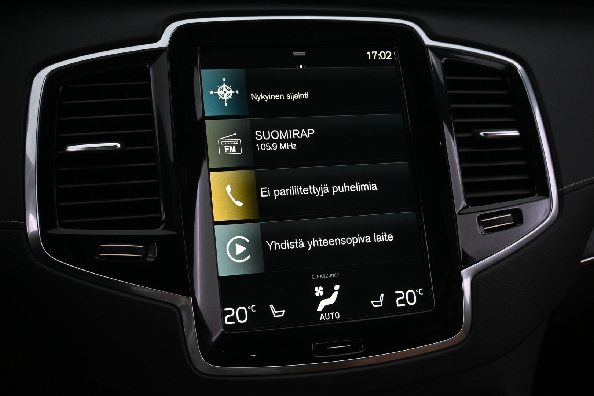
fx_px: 643
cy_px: 198
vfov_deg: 34.2
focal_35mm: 39
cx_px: 297
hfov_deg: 49.6
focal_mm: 26
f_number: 4.5
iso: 1800
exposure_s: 1/40
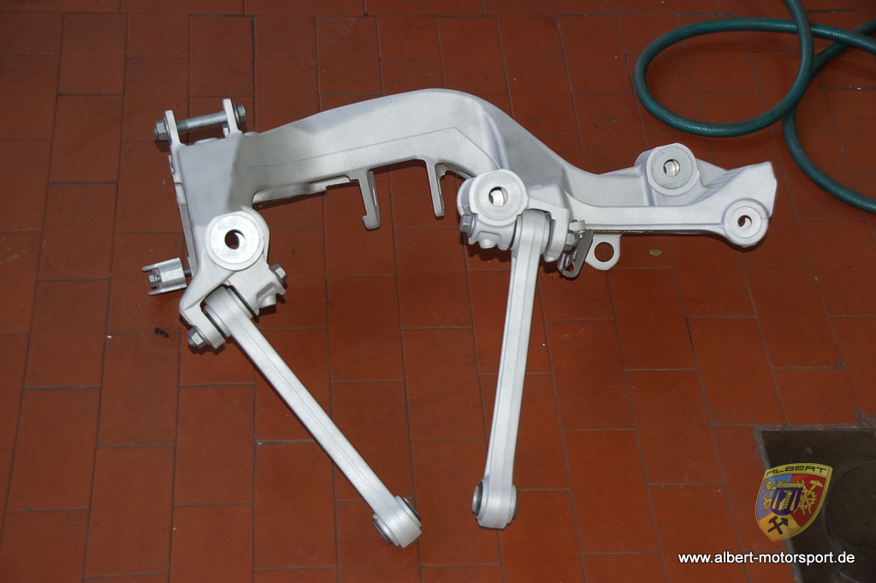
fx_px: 1823
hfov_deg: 27.0
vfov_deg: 18.2
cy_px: 292
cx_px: 438
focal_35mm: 75
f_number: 4.5
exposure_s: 1/60
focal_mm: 50
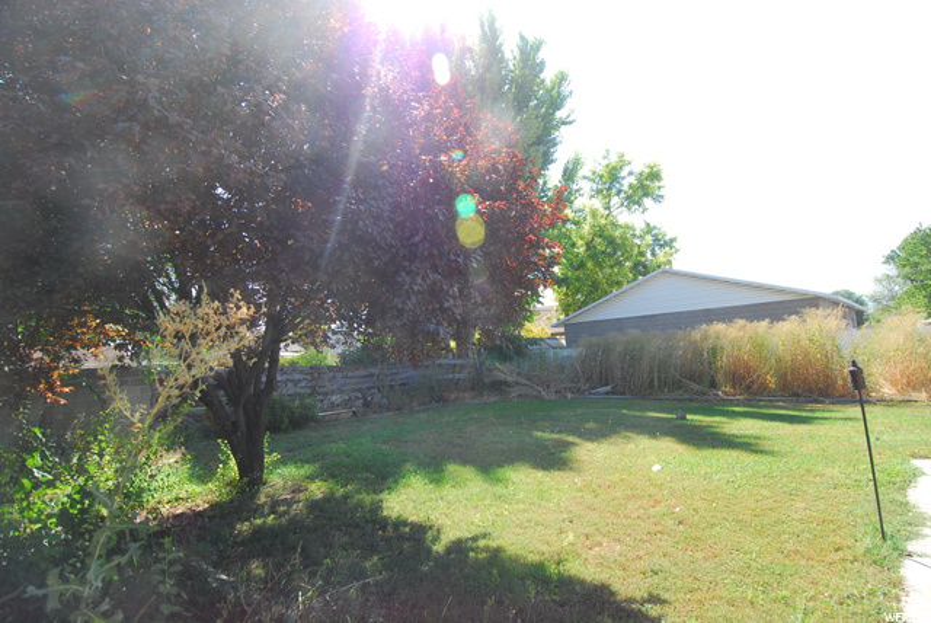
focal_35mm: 18
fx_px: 466
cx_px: 466
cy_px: 312
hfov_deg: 89.9
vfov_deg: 67.5
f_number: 6.3
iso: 200
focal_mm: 12
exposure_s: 1/160
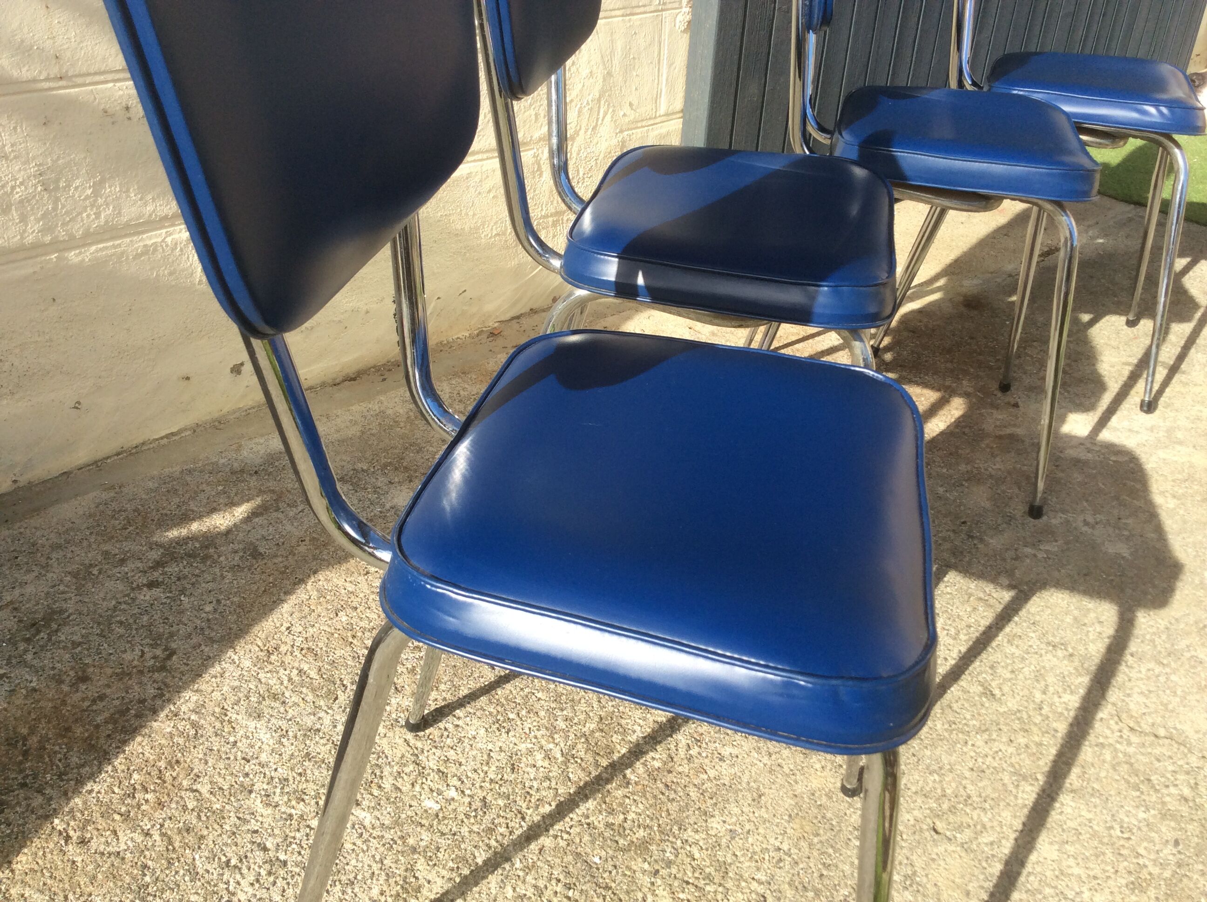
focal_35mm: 32
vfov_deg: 44.1
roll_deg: -1.8
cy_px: 451
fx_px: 1114
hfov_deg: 56.9
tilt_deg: -32.2
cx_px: 604
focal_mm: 3.3
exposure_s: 1/724
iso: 32
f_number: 2.4
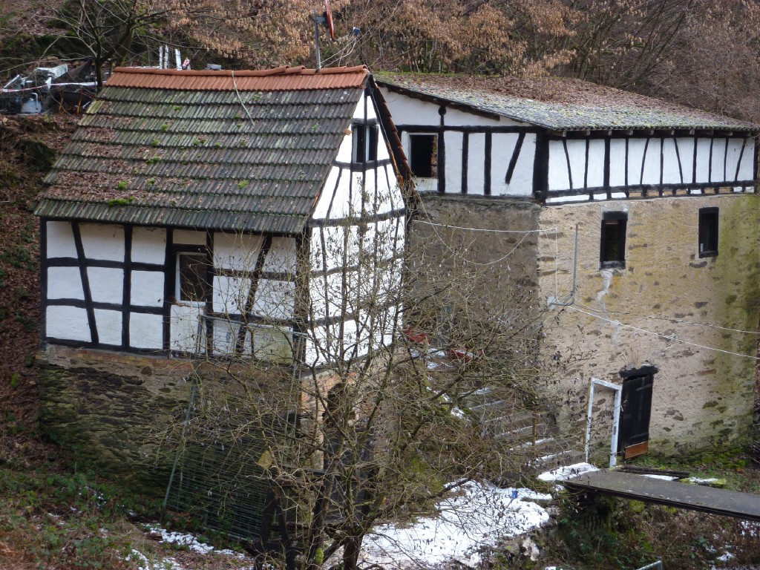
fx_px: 1471
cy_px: 285
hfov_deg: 29.0
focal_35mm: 67
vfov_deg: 21.9
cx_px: 380
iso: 125
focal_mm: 11
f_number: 4.1
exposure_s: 1/40
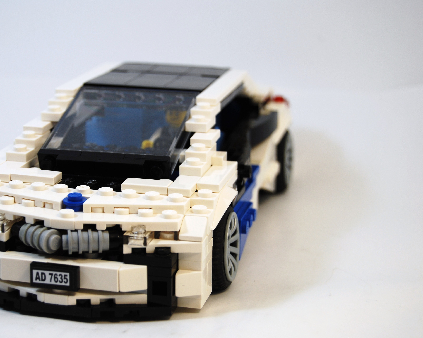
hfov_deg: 20.4
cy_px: 170
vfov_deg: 16.4
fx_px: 1171
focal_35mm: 94
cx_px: 168
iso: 140
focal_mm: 55
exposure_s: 1/125
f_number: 5.6
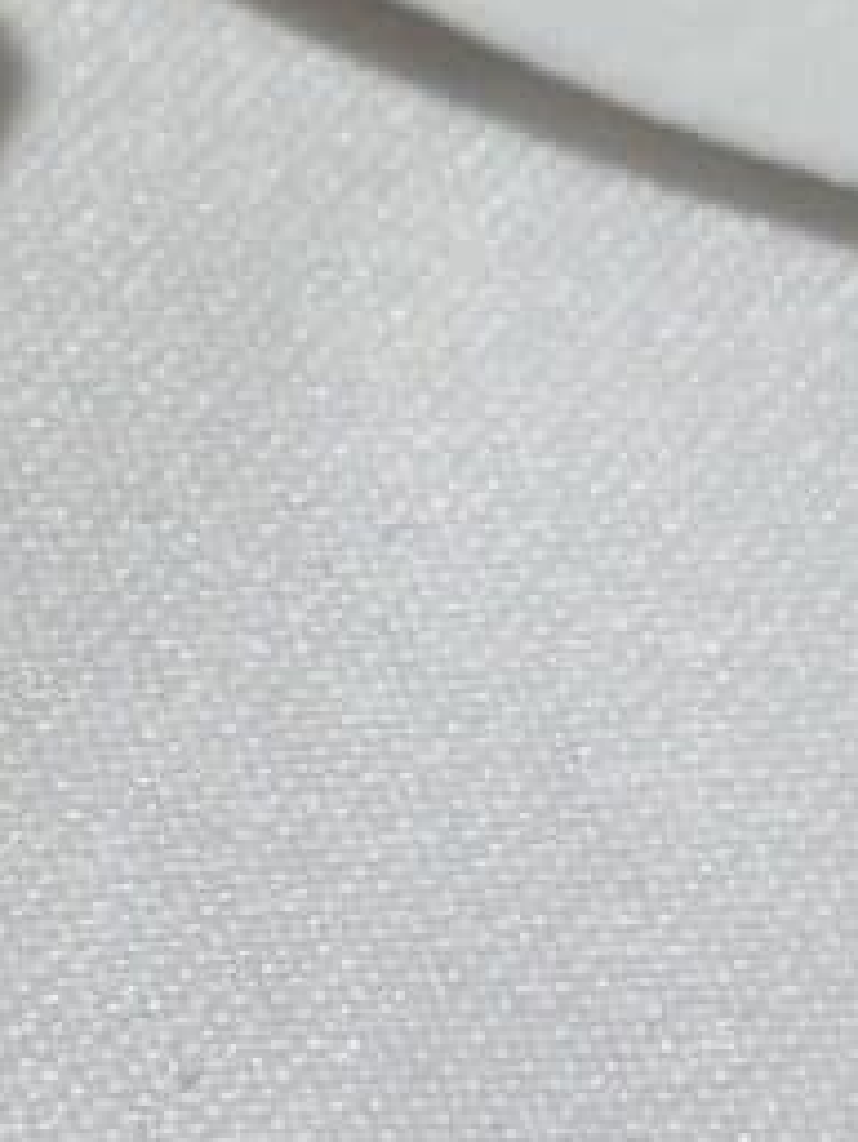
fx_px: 6835
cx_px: 129
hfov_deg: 7.2
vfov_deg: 9.5
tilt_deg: -53.4
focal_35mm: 207
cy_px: 382
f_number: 1.6
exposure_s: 1/345
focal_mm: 5.96
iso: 32
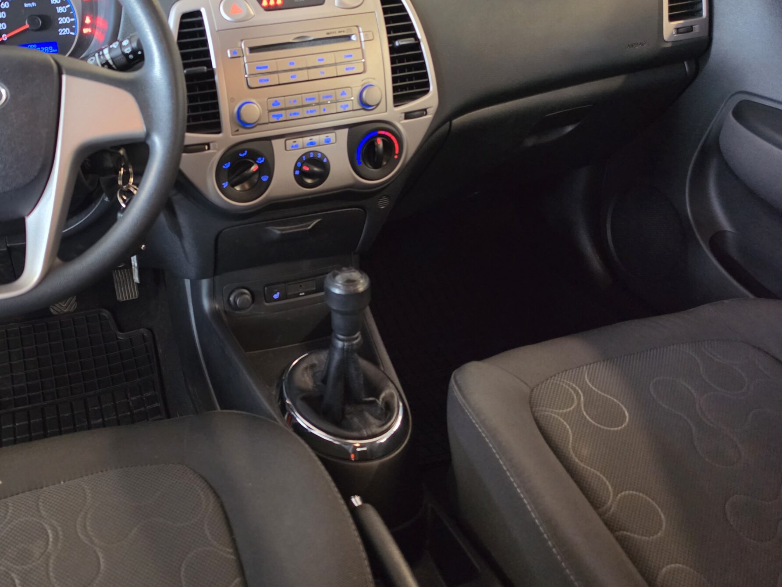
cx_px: 224
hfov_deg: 53.5
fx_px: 745
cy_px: 270
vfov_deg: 42.9
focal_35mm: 33
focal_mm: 6.5
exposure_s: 1/100
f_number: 1.4
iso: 1000
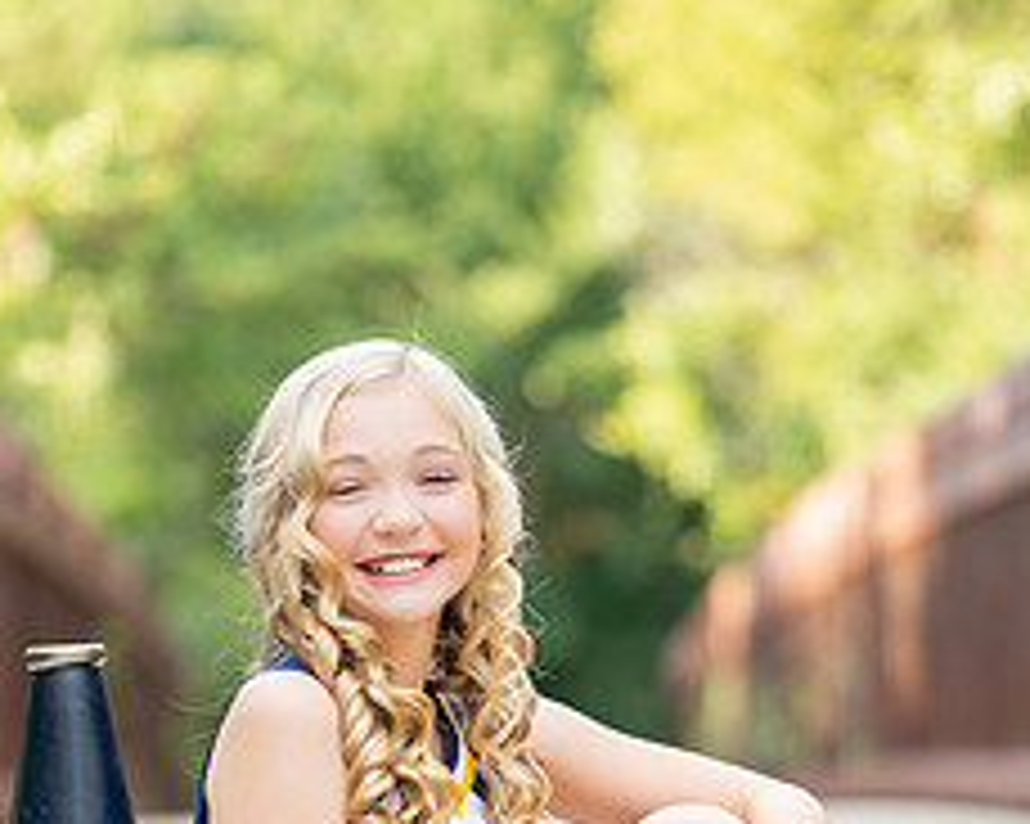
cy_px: 820
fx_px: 5089
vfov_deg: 9.2
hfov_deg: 11.6
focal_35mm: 167
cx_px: 517
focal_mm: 50
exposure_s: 1/640
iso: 100
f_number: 1.2
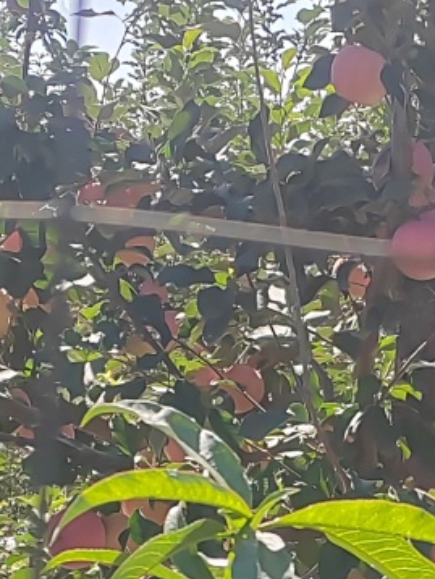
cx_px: 353
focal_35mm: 128
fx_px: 2142
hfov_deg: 11.6
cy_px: 662
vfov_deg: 15.0
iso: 100
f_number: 1.9
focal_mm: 5.52
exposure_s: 1/1200
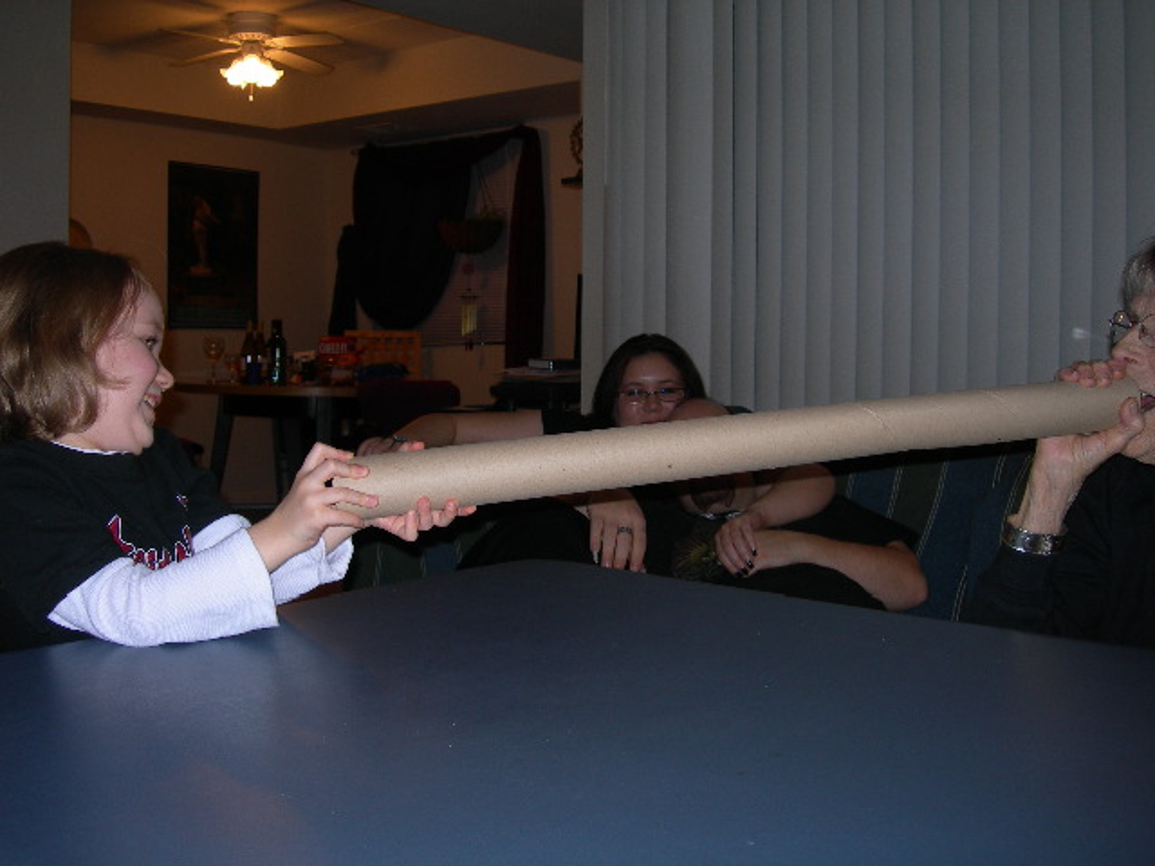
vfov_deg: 37.7
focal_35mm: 38
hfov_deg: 49.0
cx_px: 578
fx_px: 1268
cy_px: 433
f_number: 2.8
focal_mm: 7.8
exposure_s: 1/60.1
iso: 50
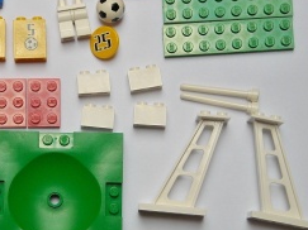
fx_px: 996
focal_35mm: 112
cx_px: 79
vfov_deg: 13.2
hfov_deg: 17.5
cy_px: 82
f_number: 3.7
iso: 118
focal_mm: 11.02
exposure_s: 1/250
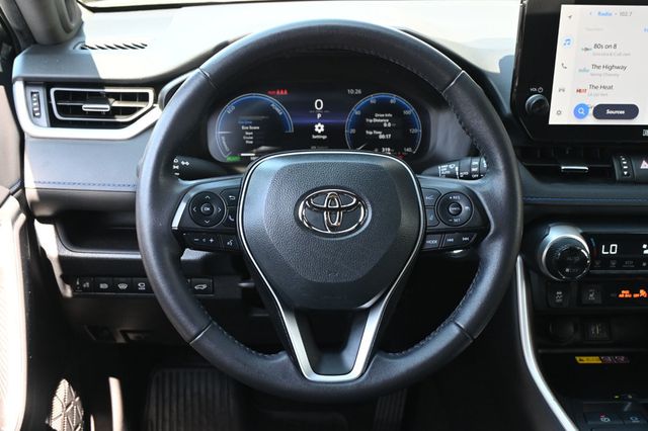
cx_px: 324
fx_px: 756
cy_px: 216
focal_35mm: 42
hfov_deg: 46.4
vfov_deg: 31.9
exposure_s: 1/125
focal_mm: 28
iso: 1250
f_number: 4.5
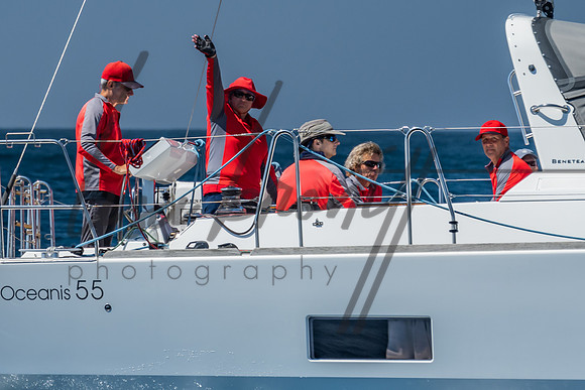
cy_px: 56
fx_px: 6659
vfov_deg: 3.4
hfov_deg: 5.0
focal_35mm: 410
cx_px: 198
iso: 160
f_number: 6.3
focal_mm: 170
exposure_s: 1/400
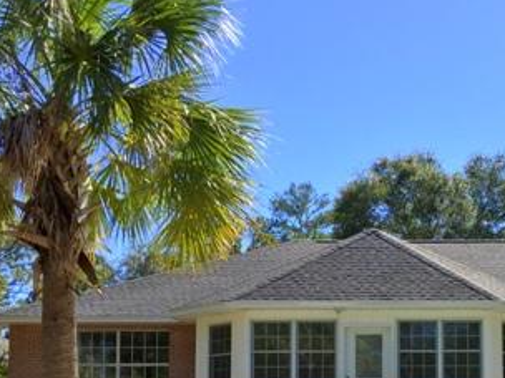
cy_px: 366
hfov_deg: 30.5
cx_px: 440
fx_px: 890
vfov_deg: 23.2
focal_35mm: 61
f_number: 2.2
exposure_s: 1/1980
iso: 32
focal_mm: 4.15
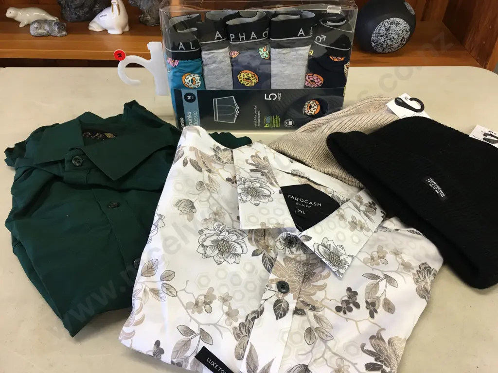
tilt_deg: -39.7
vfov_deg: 48.2
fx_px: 417
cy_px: 186
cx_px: 249
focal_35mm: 29
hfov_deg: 61.7
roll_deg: -0.8
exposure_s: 1/17
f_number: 2.2
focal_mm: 4.15
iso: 32
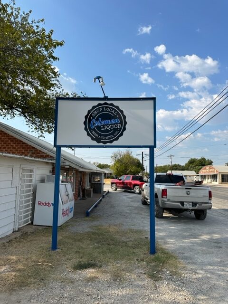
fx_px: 211
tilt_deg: +5.2
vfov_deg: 71.6
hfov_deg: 56.8
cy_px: 152
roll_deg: -0.6
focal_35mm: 24
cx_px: 114
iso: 80
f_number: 1.78
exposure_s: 1/4545
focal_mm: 6.86
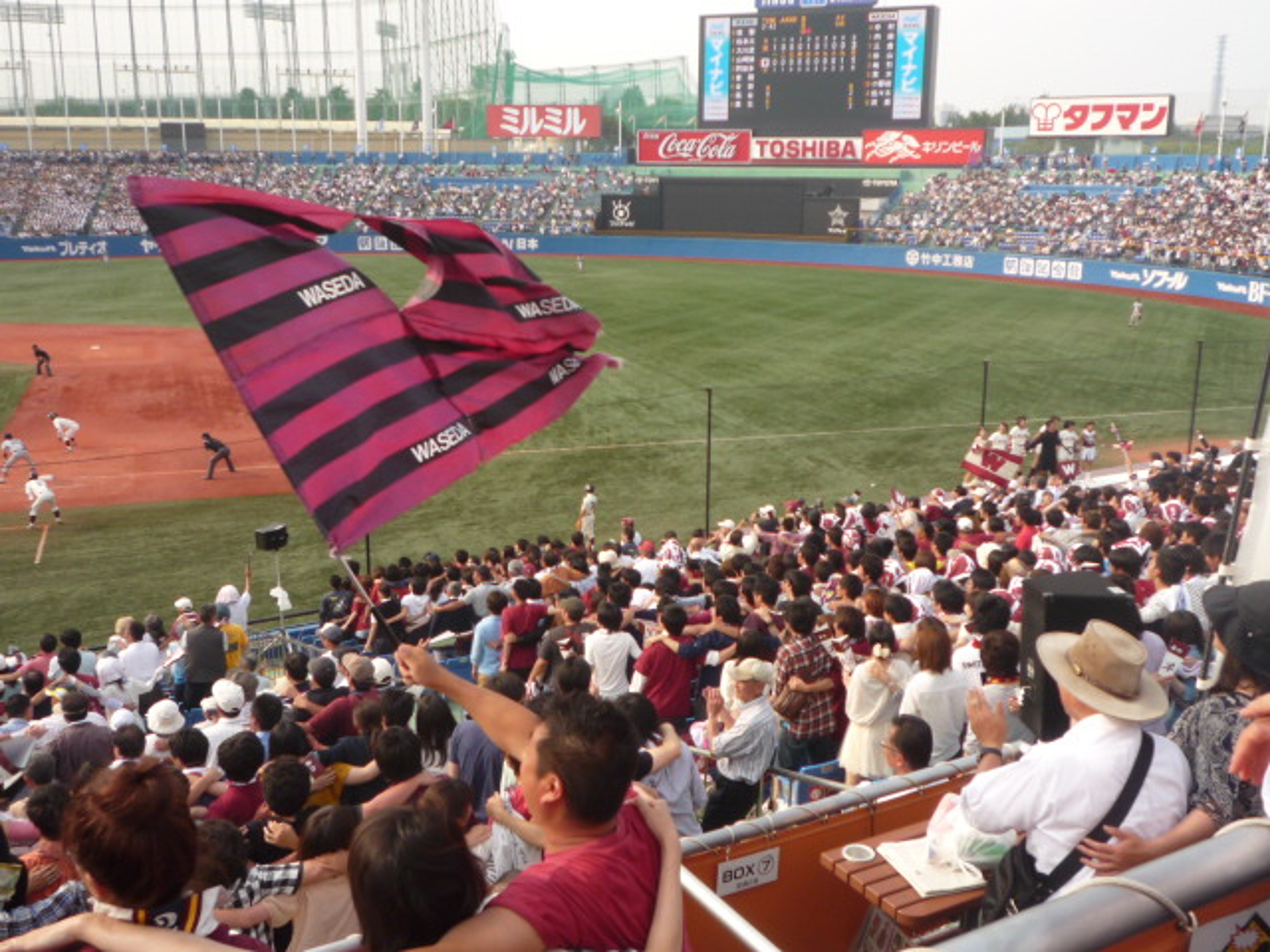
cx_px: 635
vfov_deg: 41.8
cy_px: 476
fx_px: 1247
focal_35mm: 34
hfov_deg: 54.0
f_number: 2.8
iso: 100
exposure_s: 1/640
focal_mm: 4.4
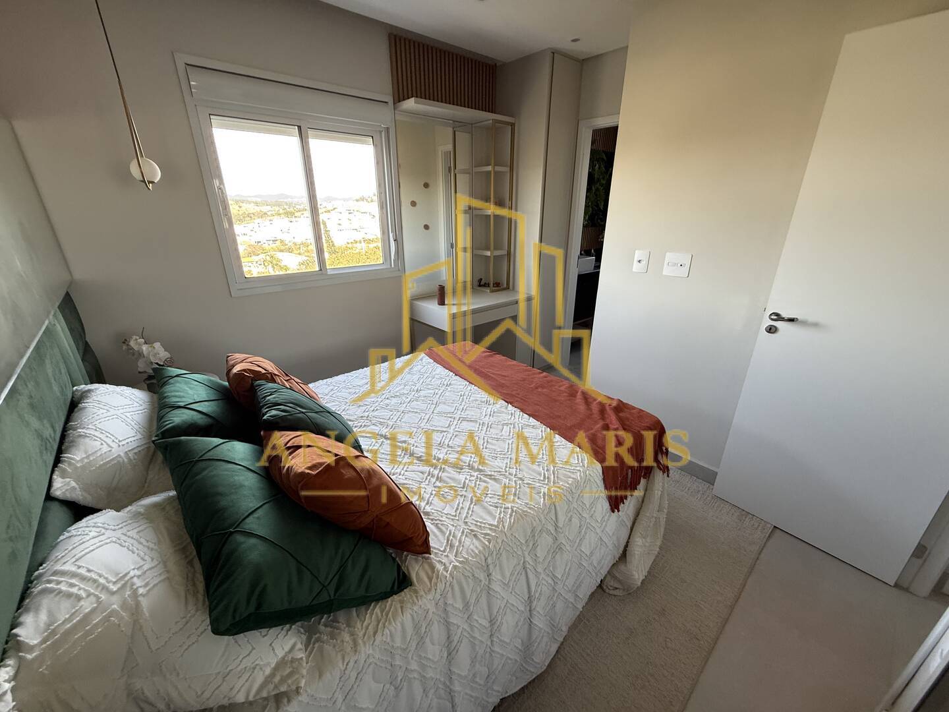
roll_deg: +0.1
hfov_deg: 102.1
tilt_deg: -19.7
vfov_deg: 85.7
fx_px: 384
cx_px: 474
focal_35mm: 14
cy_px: 356
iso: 160
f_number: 2.2
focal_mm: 2.22
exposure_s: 1/99
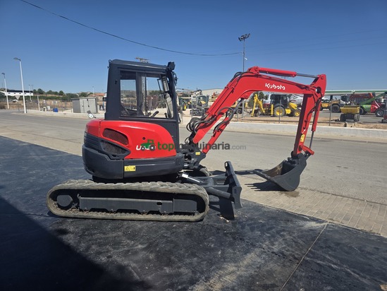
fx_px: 257
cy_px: 146
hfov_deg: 73.9
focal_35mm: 23
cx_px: 194
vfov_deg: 58.9
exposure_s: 1/7944
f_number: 1.7
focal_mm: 6.3
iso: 80
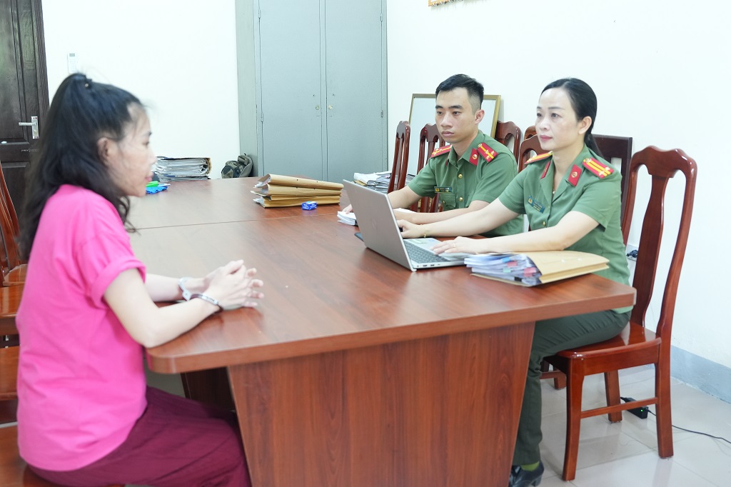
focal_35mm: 36
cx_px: 366
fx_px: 731
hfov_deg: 53.1
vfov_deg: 36.8
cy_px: 244
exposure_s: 1/25
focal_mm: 24
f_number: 2.8
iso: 800
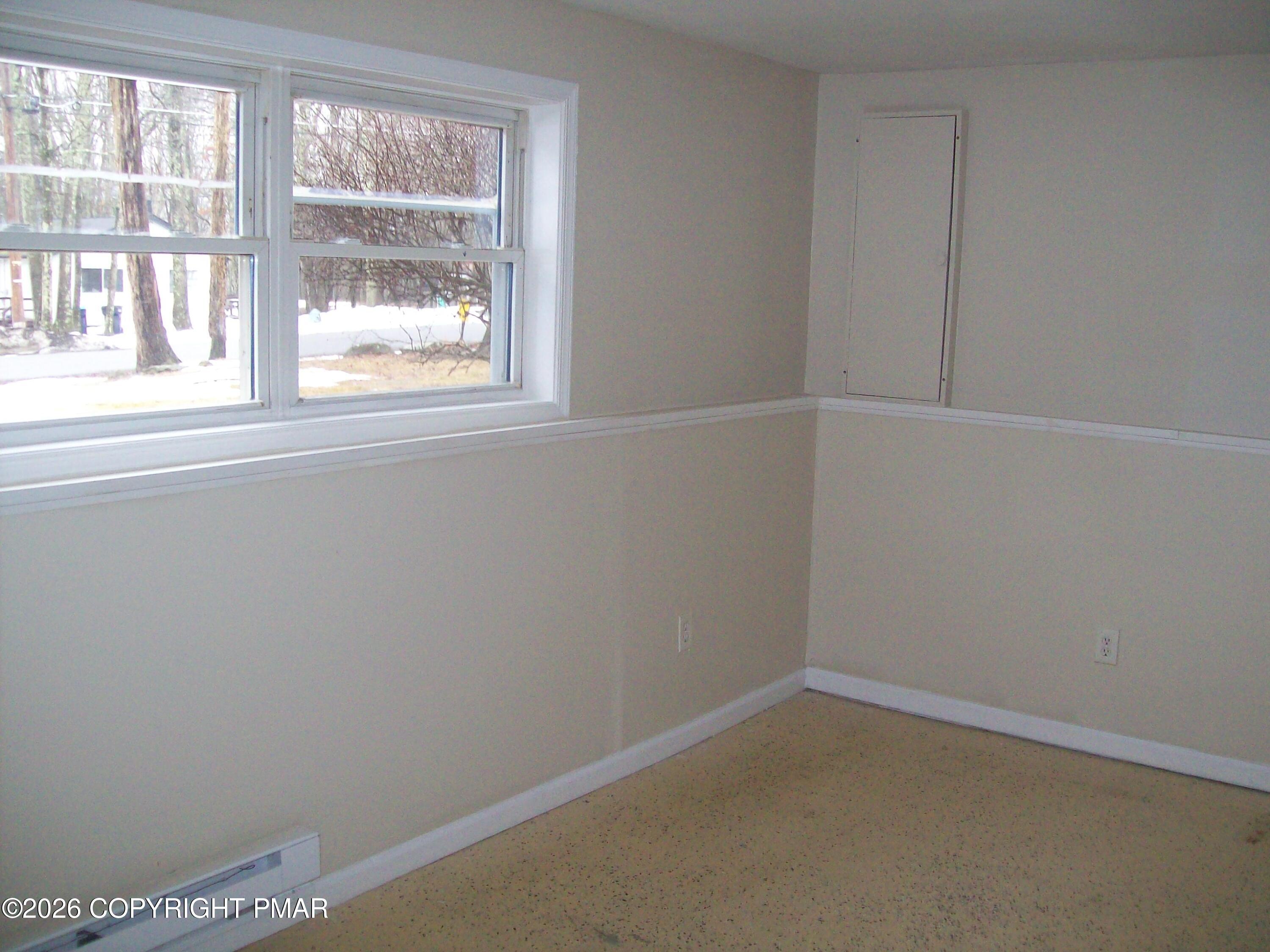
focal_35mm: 36
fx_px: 1321
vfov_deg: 39.7
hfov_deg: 51.4
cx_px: 635
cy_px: 476
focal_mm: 6
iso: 200
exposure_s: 1/64
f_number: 2.7
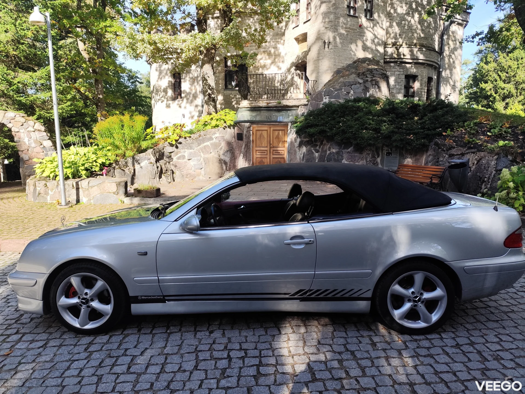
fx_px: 349
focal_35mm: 23
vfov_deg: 58.9
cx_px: 262
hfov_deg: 73.9
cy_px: 197
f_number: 1.65
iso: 50
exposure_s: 1/405
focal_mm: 6.19
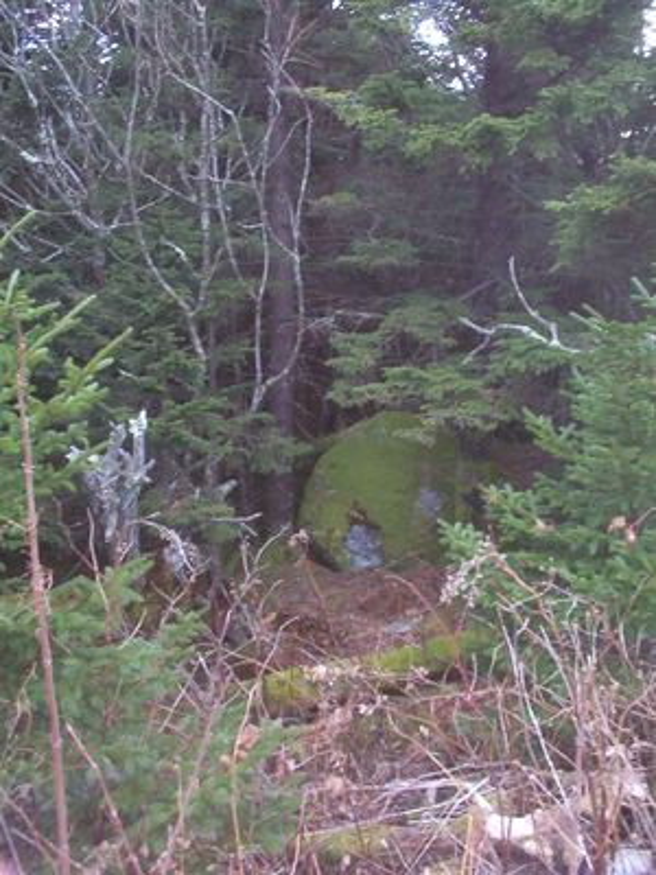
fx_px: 985
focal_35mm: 39
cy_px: 438
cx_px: 328
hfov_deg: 36.8
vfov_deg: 47.9
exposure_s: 1/30
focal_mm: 6
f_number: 4.5
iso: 140
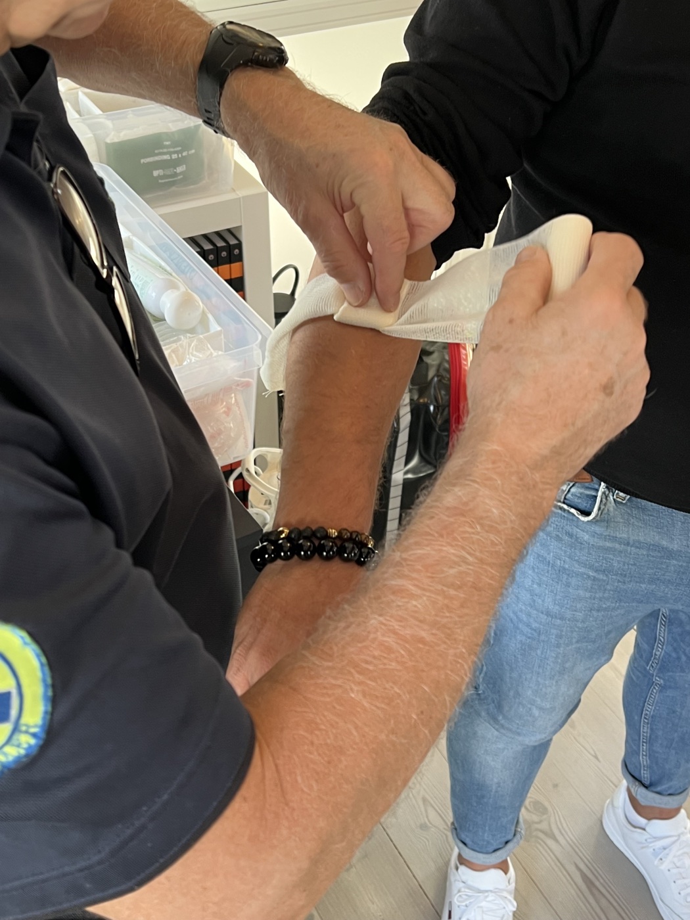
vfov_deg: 46.8
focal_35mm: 40
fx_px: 1063
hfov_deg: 36.0
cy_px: 460
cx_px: 345
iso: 100
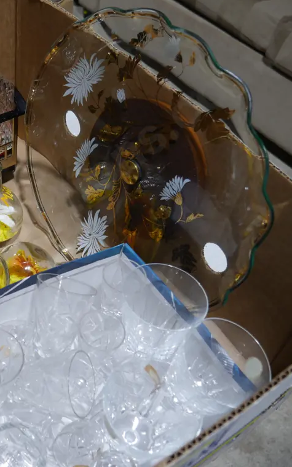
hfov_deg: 30.6
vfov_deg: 49.3
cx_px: 29
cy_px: 231
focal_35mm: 40
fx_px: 509
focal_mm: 14
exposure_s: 1/100
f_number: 3.5
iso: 200
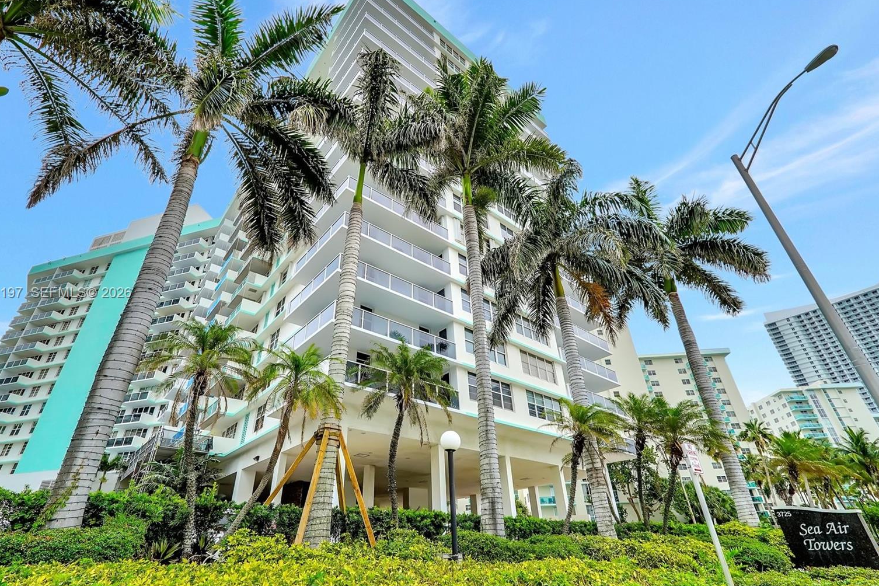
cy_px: 294
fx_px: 428
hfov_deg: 91.4
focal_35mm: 18
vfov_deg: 68.8
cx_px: 417
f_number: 13
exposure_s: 1/800
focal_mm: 16.5
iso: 640
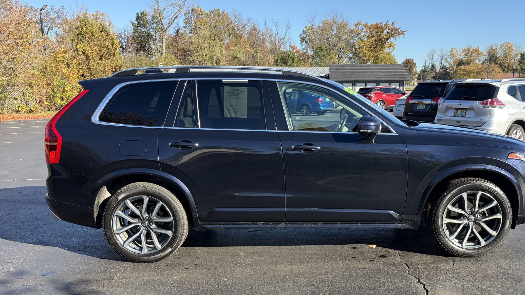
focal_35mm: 35
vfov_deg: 33.5
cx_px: 303
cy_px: 184
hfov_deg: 56.4
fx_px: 487
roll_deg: +0.6
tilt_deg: -9.0
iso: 64
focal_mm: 5.96
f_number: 1.6
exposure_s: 1/1420
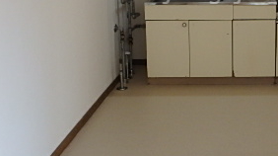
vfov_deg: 22.0
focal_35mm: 52
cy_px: -8
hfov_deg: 38.1
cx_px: 230
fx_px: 383
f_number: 3.5
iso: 250
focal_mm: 3.7
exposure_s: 1/30
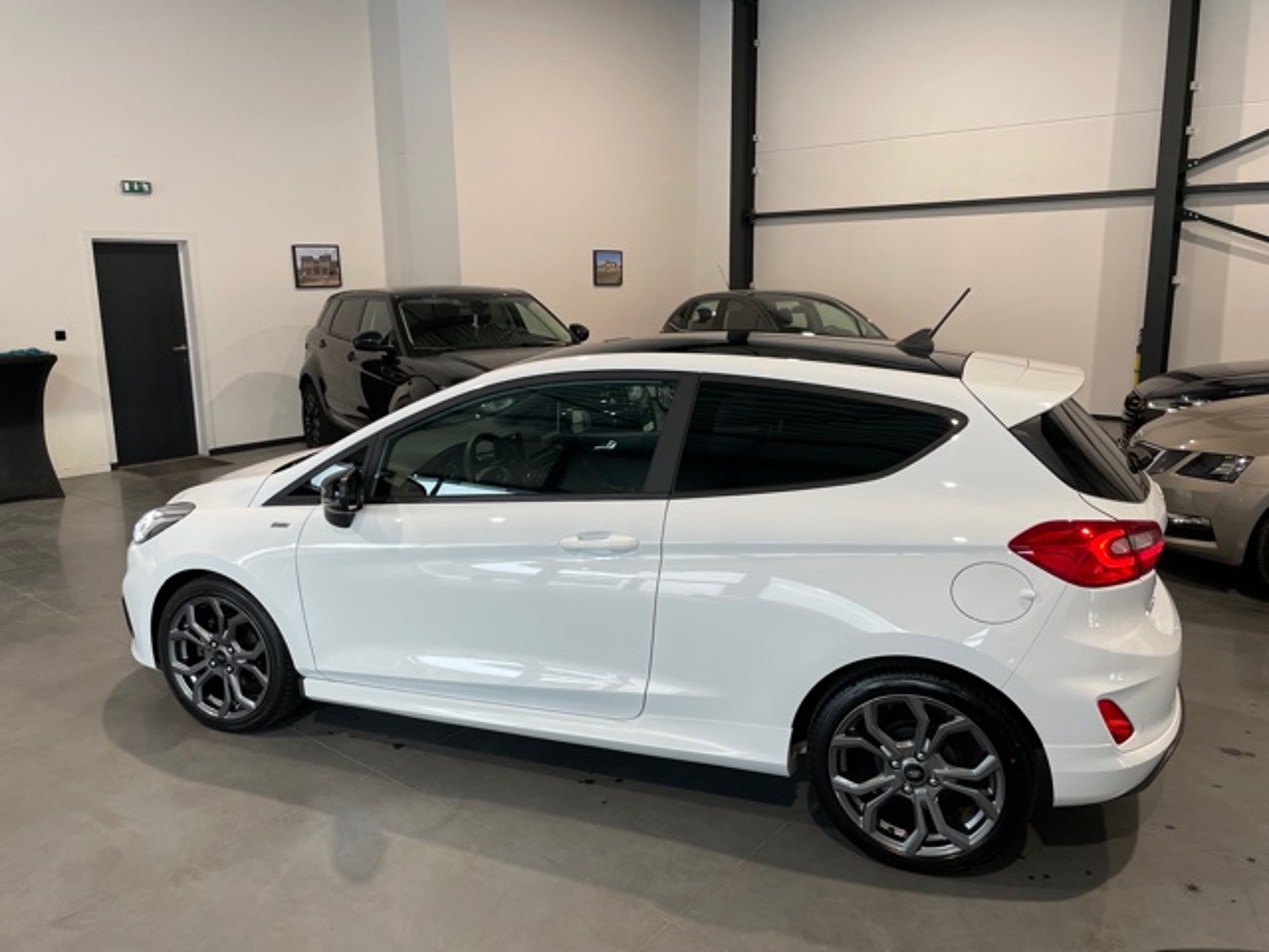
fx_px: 953
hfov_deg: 67.3
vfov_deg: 53.1
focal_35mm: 26
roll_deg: +0.6
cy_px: 476
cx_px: 634
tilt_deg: -12.6
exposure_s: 1/100
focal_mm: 4.2
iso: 80
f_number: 1.6
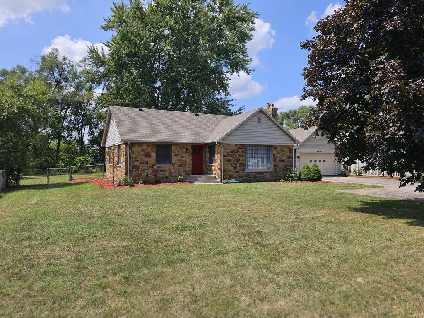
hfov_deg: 73.9
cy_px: 159
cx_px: 212
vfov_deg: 58.9
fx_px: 282
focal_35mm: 23
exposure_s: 1/711
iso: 10
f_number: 1.7
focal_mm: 6.3
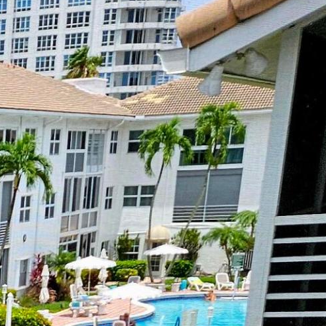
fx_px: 1268
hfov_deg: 12.9
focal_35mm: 119
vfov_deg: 12.8
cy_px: 645
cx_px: -311
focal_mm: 5.4
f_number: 1.8
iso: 80
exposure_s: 1/2000
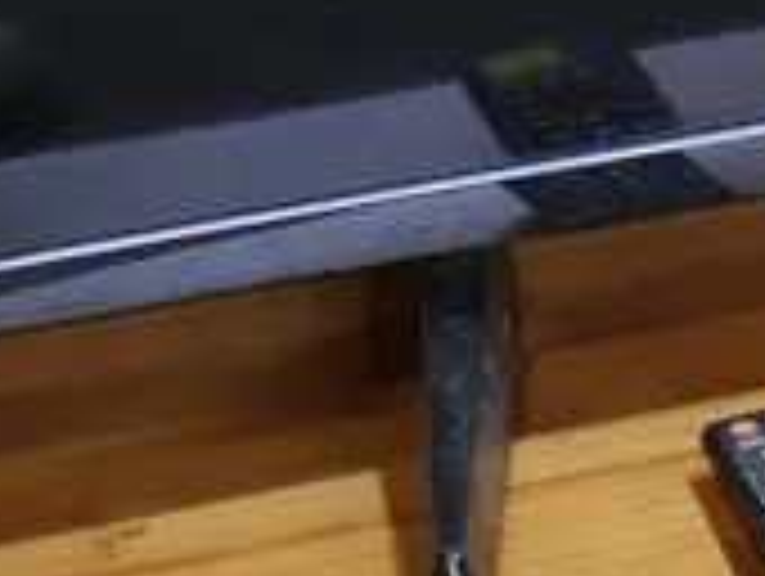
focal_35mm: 193
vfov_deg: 7.4
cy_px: 1240
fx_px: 4271
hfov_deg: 8.9
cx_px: 2052
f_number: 3.6
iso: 250
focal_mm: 16
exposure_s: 1/60
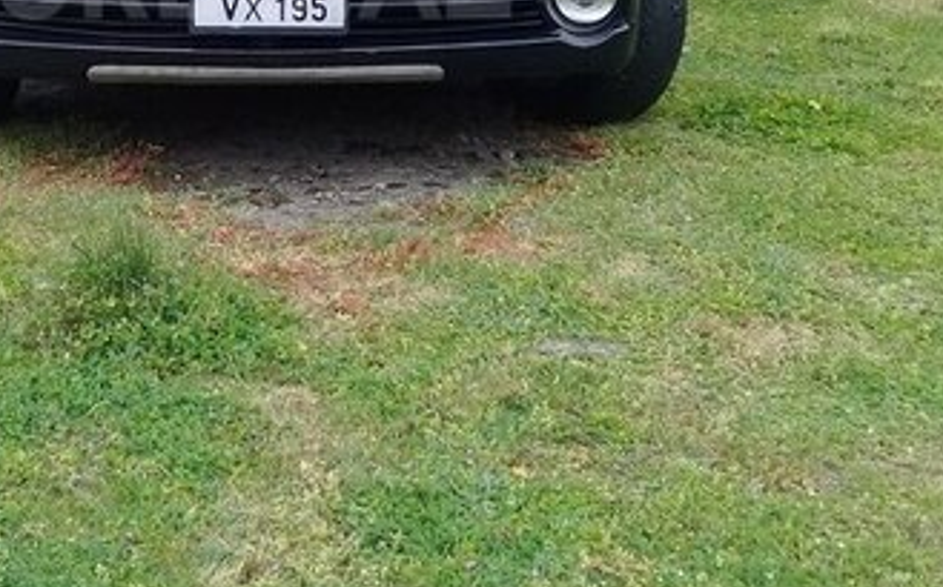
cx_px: 218
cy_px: -24
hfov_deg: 30.5
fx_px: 1695
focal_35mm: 66
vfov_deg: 19.0
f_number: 2.2
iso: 50
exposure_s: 1/370
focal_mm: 3.3
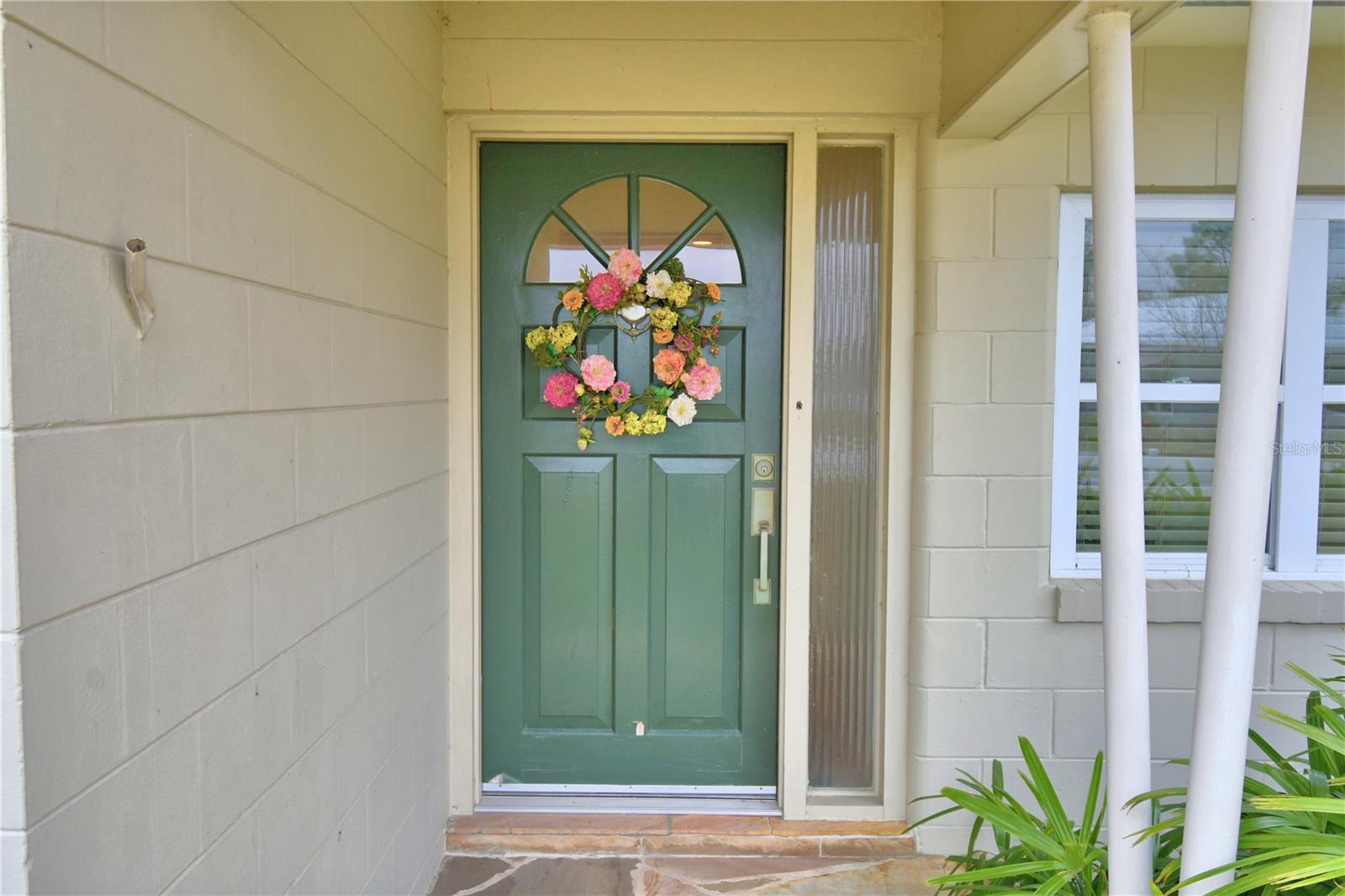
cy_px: 448
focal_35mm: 30
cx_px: 672
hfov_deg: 61.9
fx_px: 1121
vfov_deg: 43.6
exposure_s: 1/250
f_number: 5.6
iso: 200
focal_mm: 20
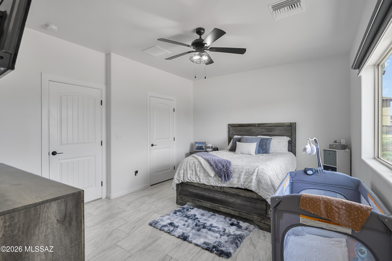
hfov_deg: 96.7
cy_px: 130
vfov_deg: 73.7
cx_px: 196
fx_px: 174
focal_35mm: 16
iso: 500
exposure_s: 1/4
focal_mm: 16
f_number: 7.1
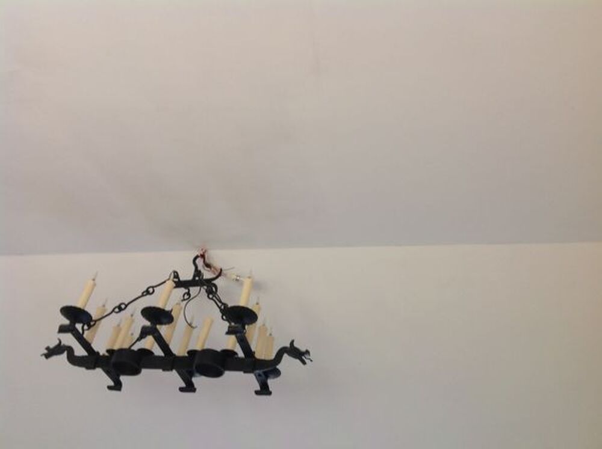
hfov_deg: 52.7
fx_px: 608
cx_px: 301
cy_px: 224
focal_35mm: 35
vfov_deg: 40.6
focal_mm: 4.28
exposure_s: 1/15
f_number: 2.4
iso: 64
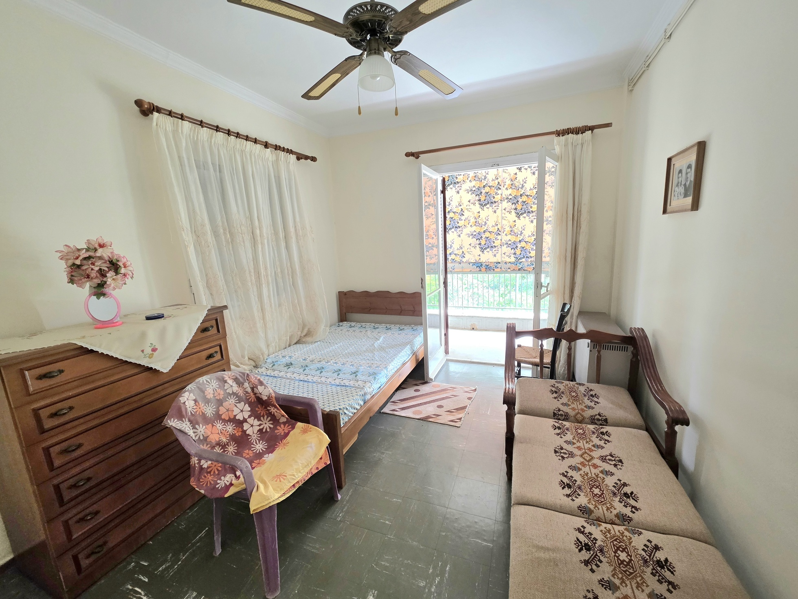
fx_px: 300
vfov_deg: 89.9
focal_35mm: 13
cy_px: 300
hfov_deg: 106.2
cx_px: 399
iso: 200
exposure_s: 1/101
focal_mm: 2.2
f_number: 1.9
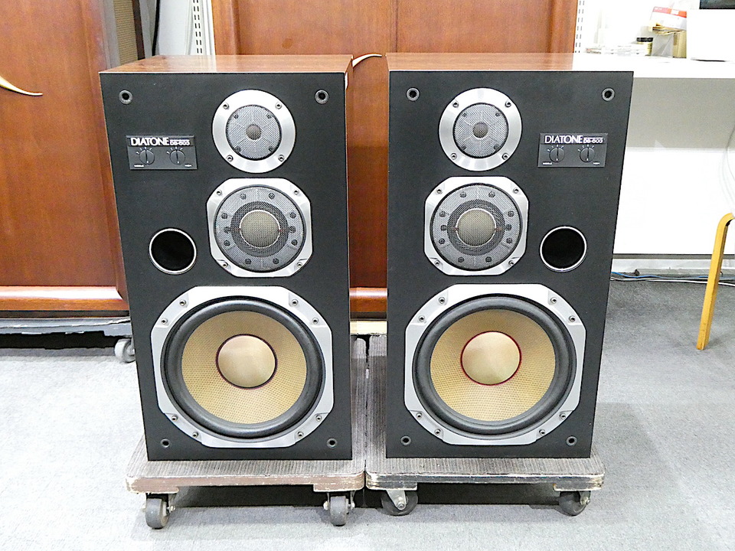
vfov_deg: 40.7
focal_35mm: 35
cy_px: 276
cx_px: 368
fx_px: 743
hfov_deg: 52.6
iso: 1600
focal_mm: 6.3
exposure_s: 1/10
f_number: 3.7
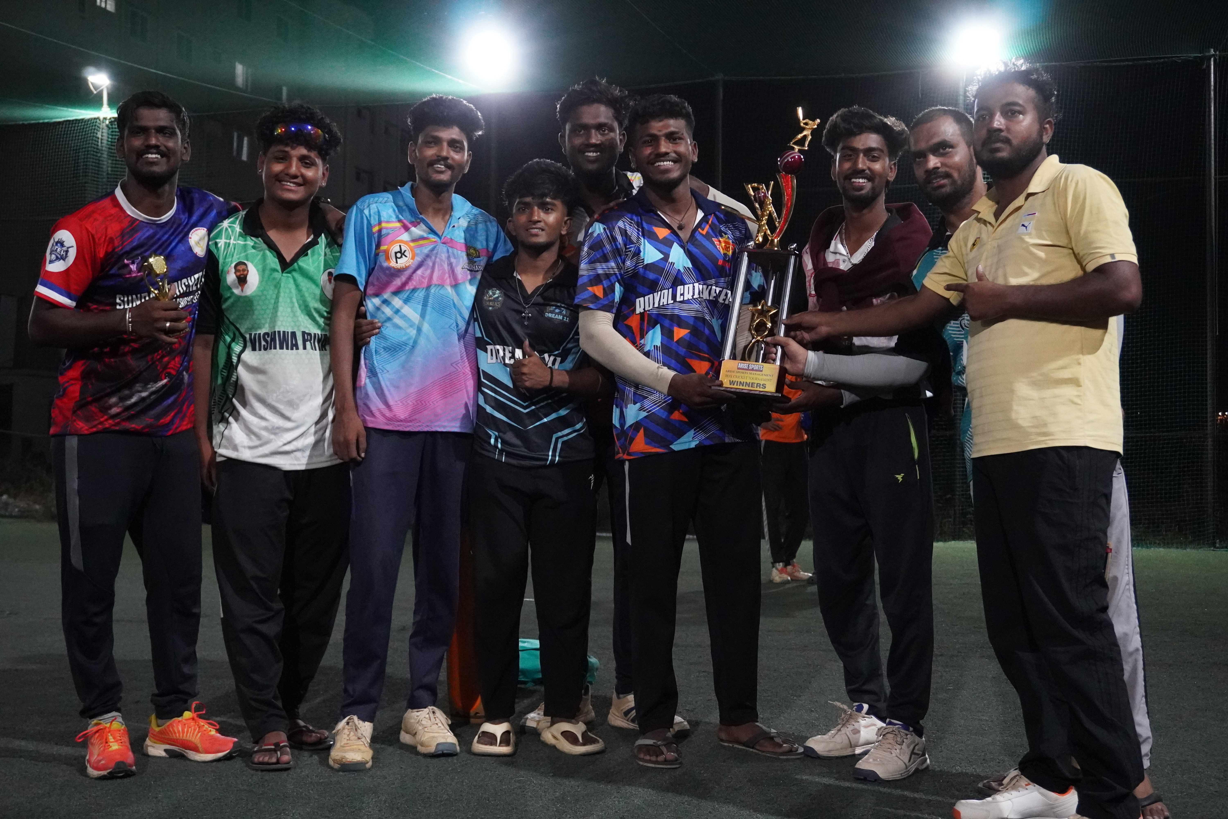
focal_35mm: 44
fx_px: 1484
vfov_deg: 30.8
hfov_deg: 45.0
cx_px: 614
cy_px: 410
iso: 5000
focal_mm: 29
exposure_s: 1/80
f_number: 4.5
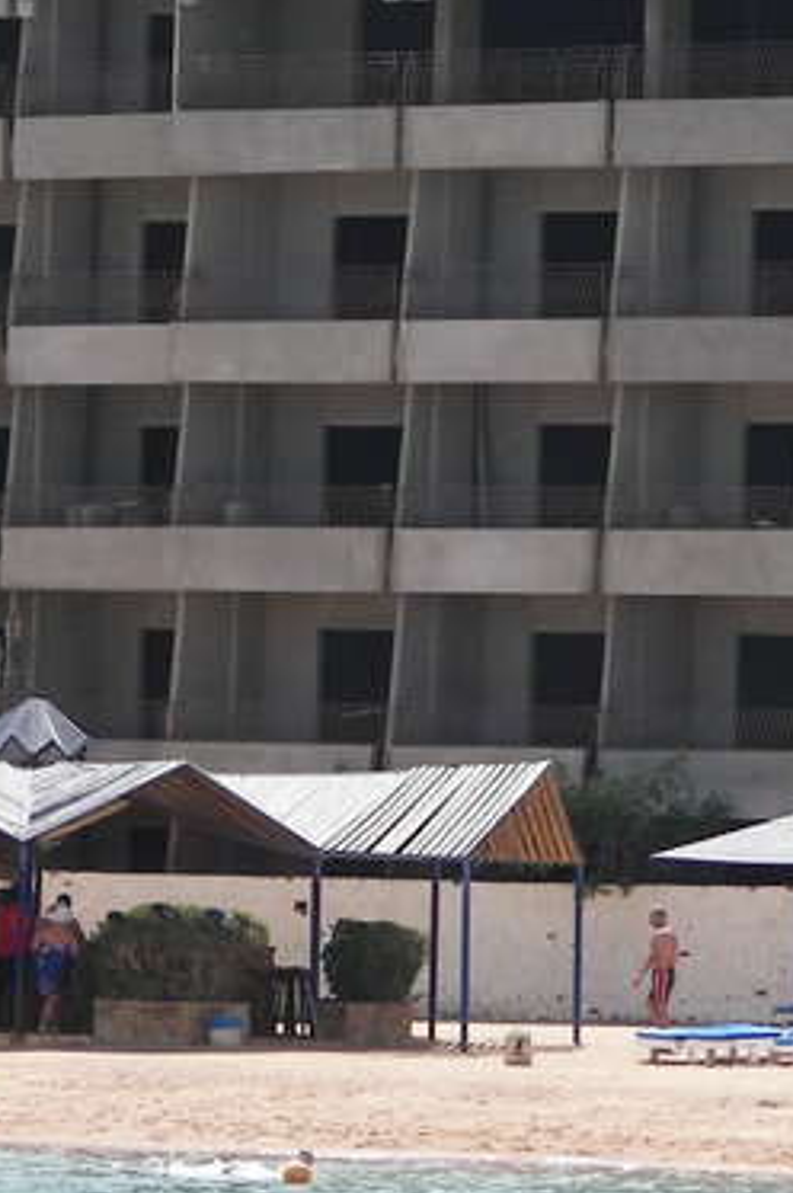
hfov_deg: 3.8
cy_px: 521
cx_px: 982
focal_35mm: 364
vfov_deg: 5.7
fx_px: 12049
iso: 50
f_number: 3.2
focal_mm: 27
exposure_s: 1/500
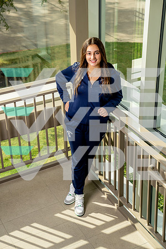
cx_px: 83
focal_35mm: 67
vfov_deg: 30.1
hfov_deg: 20.3
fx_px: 463
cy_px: 124
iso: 100
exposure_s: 1/250
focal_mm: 67
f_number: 5.6
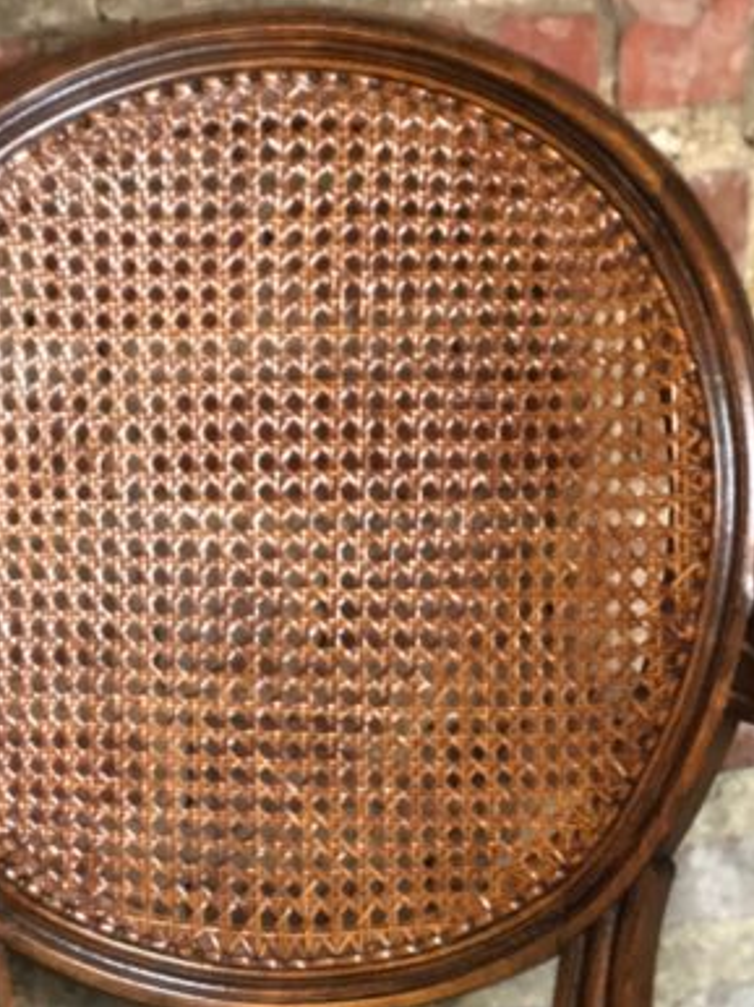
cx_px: 264
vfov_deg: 13.7
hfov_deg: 10.7
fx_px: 4012
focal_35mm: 138
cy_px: 1330
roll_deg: -0.5
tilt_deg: -28.5
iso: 160
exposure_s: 1/11
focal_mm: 6
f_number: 2.4
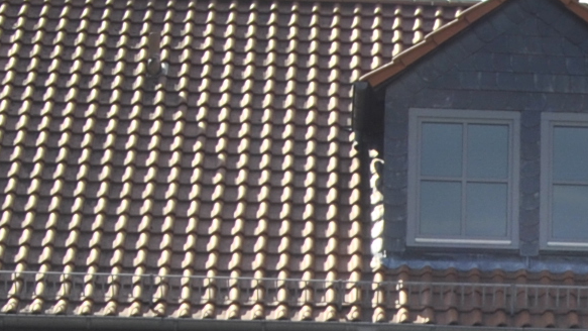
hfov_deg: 8.8
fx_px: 3783
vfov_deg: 4.9
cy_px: 584
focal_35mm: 243
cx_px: 720
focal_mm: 31
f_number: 11
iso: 100
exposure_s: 1/200
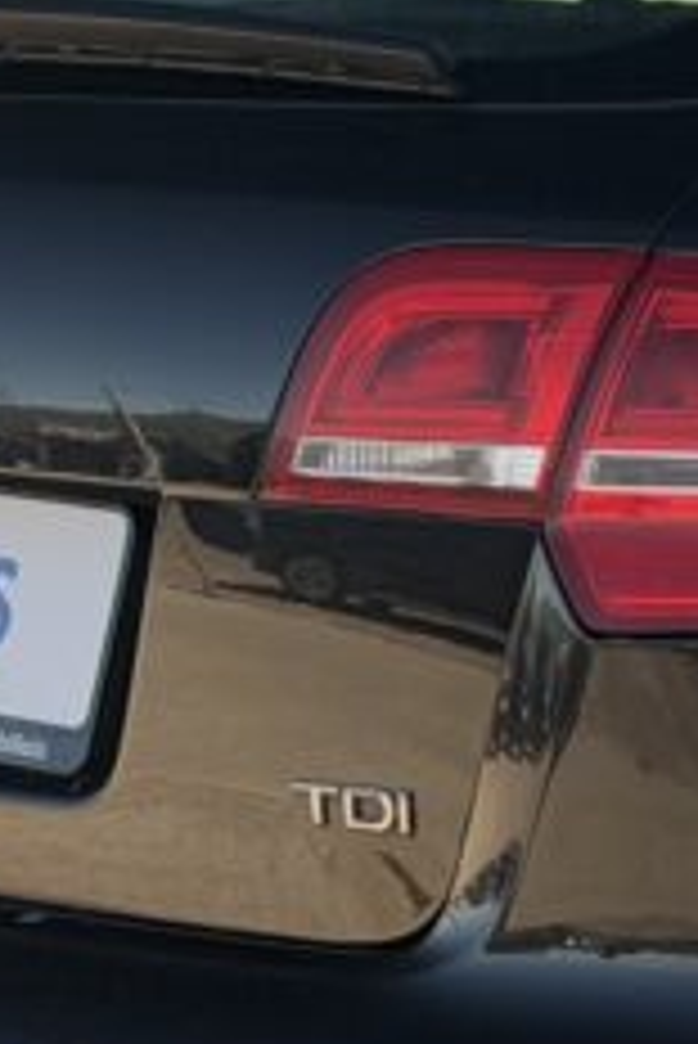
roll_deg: +2.3
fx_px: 6388
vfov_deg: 9.3
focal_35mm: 220
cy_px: 752
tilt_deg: -11.0
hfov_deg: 6.2
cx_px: 959
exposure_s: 1/810
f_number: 1.78
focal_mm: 6.76
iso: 64
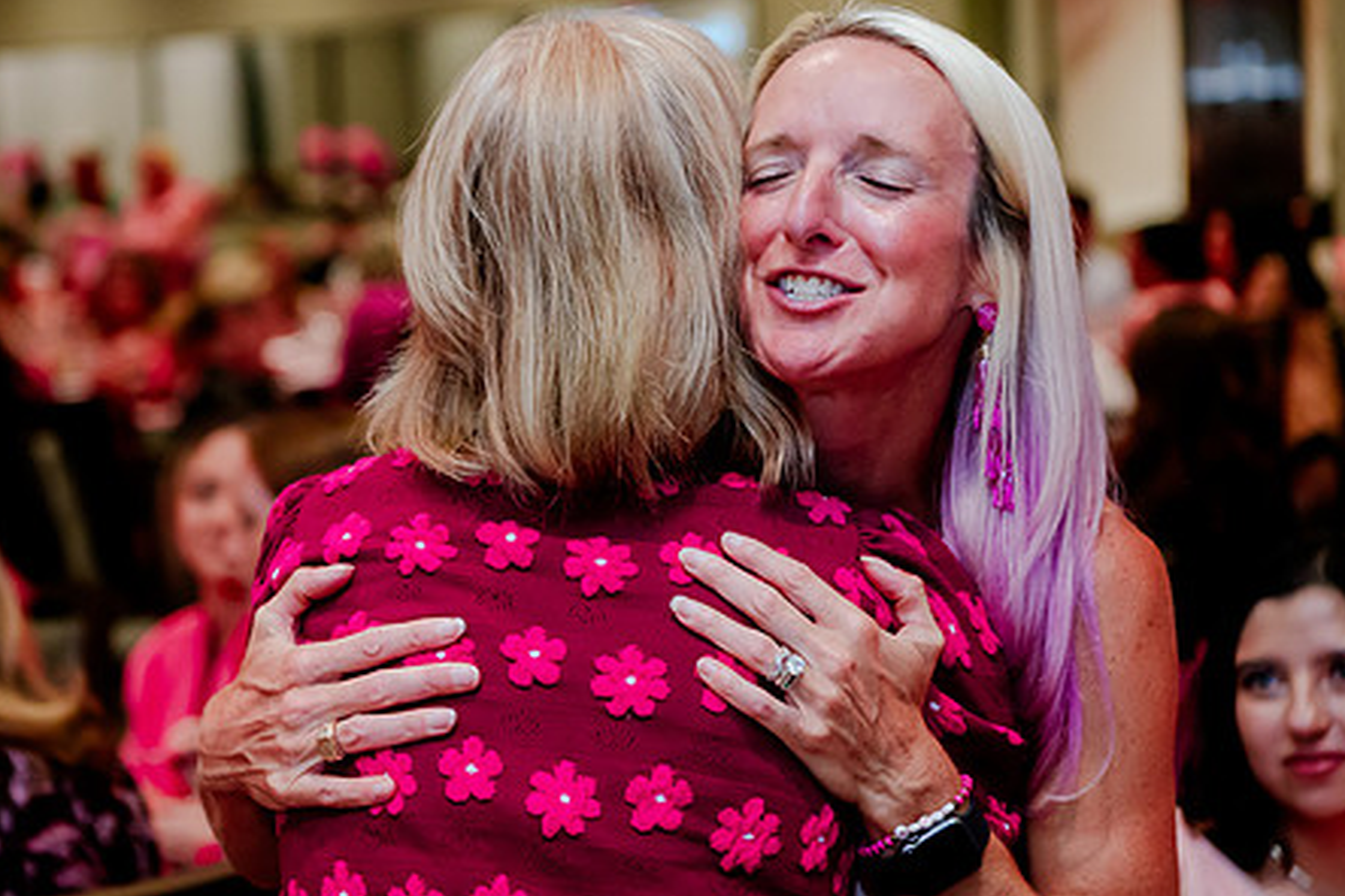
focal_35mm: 106
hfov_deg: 19.2
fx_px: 3960
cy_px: 354
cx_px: 432
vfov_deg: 12.9
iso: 2500
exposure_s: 1/160
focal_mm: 70
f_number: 3.5
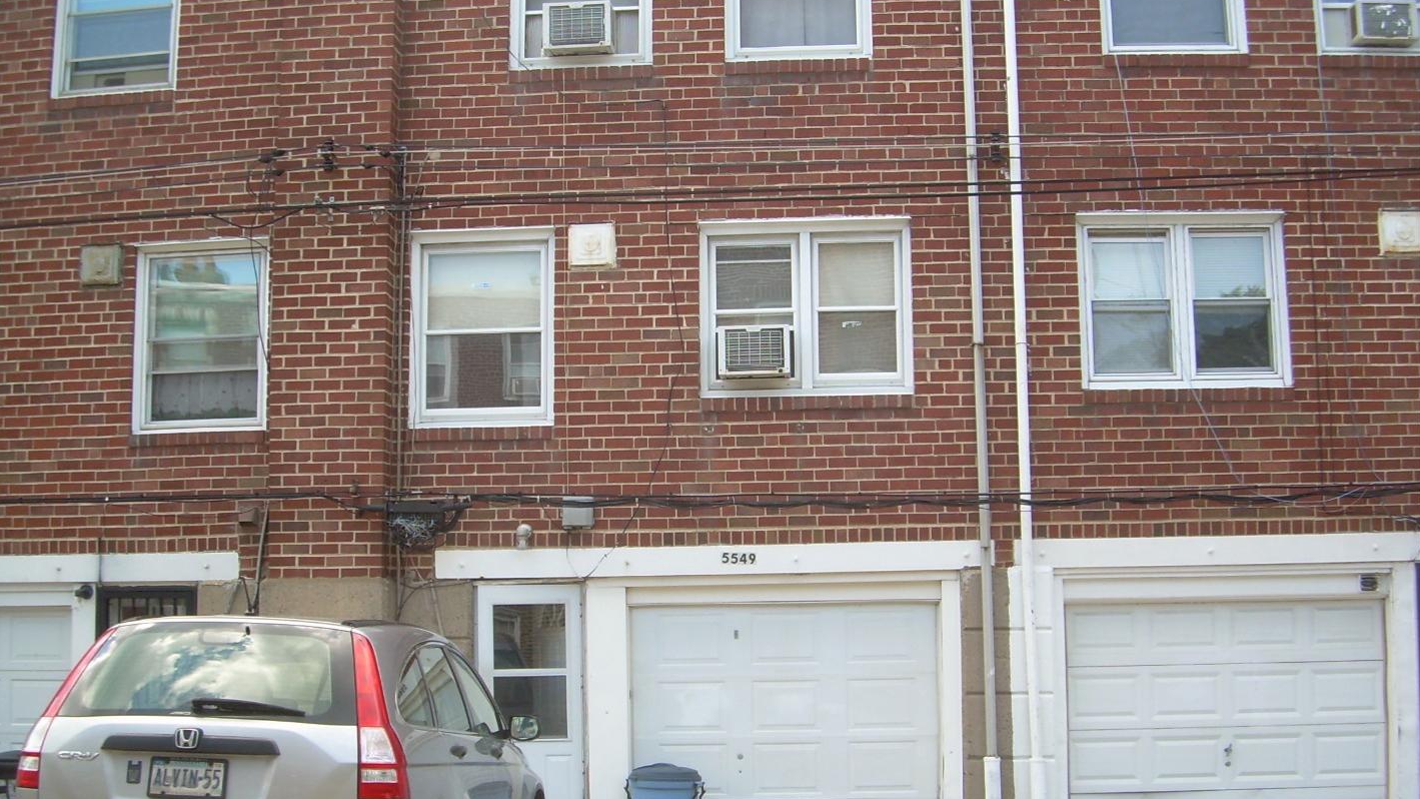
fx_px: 1581
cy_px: 446
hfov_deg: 48.4
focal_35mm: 42
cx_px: 702
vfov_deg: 28.3
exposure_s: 1/177
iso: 50
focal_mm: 6.3
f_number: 2.8
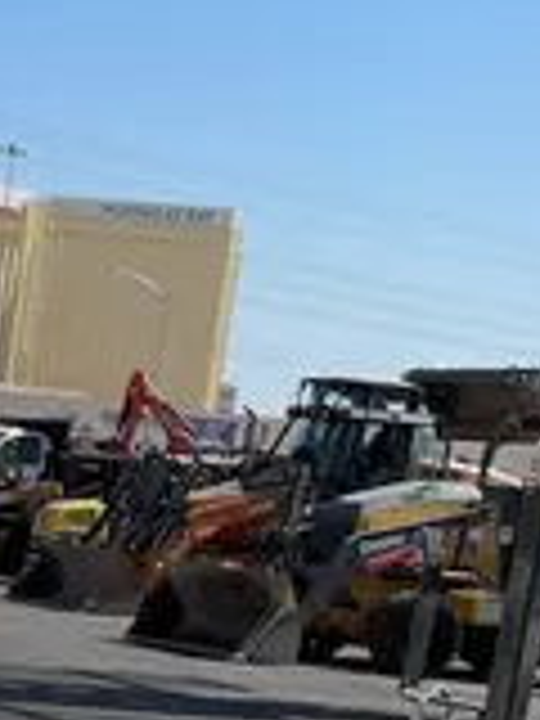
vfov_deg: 15.8
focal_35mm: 119
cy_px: 920
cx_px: -500
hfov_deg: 11.4
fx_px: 2475
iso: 50
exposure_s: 1/4831
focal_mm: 4.2
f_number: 1.6
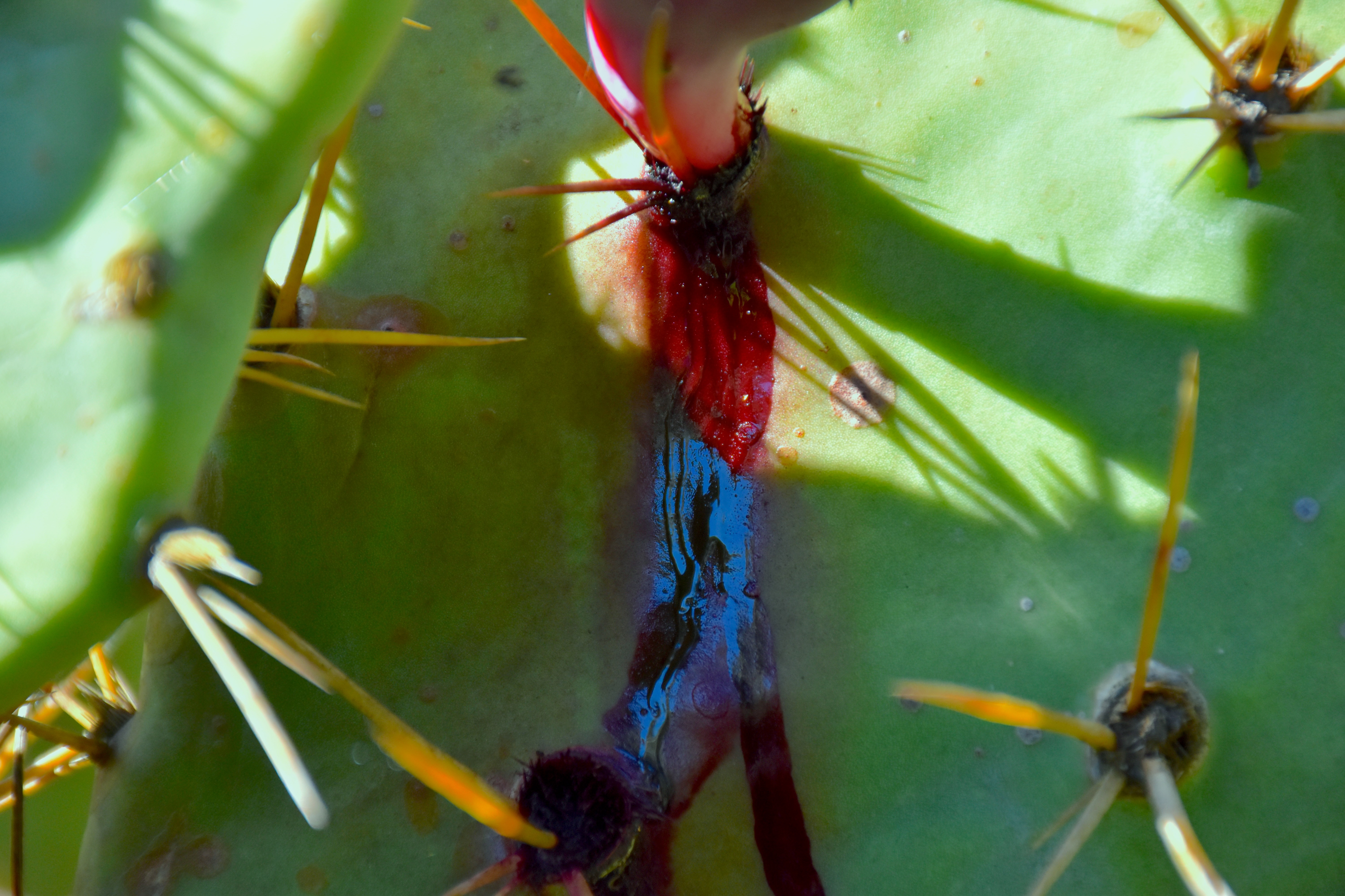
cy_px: 448
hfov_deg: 9.8
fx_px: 7845
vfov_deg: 6.5
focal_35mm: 210
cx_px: 672
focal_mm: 140
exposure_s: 1/800
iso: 800
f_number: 5.6
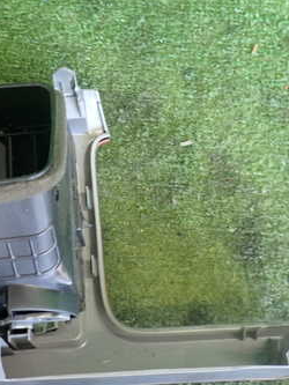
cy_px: 192
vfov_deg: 35.5
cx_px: 136
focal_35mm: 54
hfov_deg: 27.0
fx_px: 601
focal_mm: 5.4
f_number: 2.3
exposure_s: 1/30
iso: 400
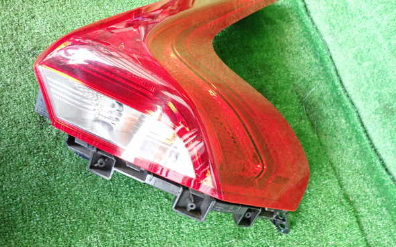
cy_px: 112
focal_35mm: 27
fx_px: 291
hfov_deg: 68.4
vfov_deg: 46.0
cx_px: 201
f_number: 2
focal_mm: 4.5
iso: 250
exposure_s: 1/30
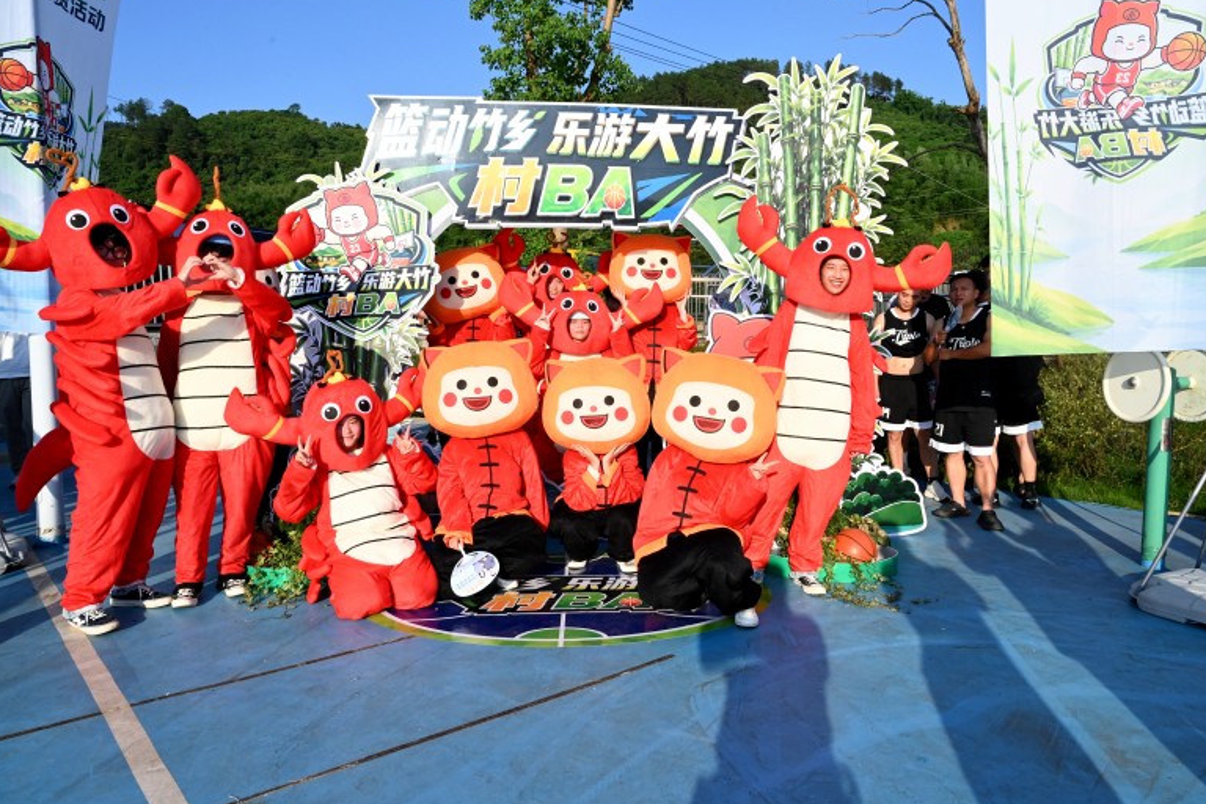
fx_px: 837
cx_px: 622
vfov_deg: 51.3
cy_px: 398
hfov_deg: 71.5
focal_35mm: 25
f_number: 14
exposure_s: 1/800
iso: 1250
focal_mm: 24
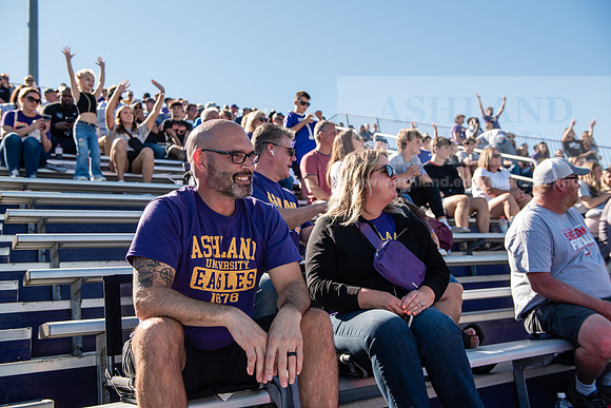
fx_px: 594
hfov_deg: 54.4
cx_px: 306
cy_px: 204
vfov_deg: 37.9
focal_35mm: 35
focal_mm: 35
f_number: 4.5
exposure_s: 1/320
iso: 125
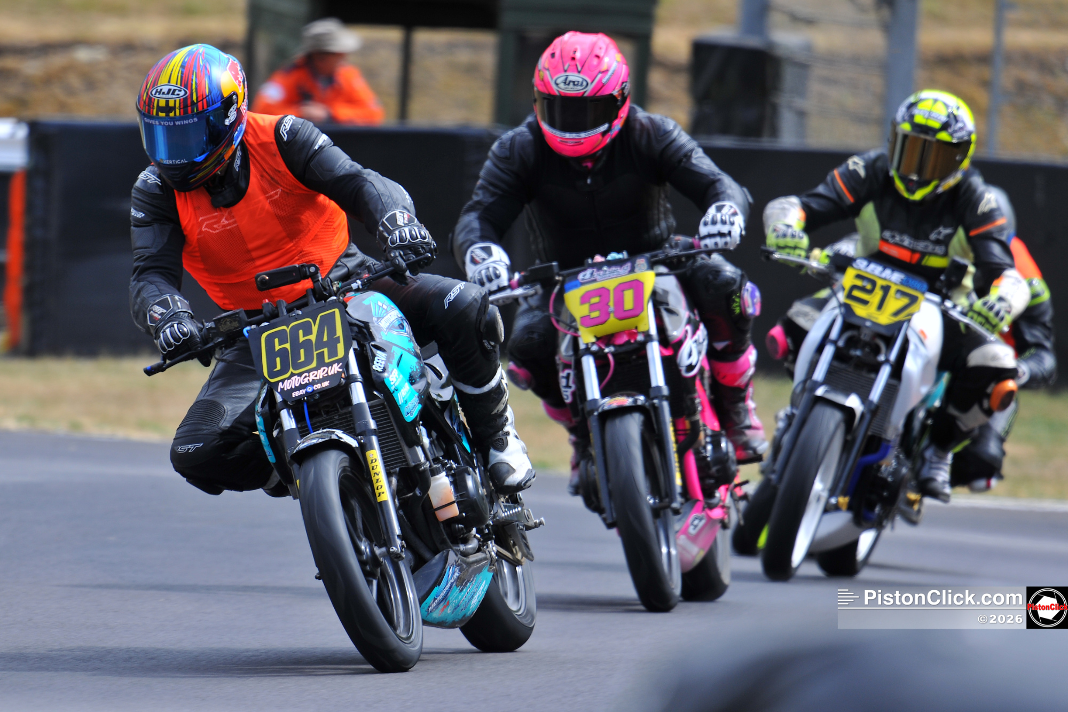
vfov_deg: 3.3
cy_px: 356
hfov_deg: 4.9
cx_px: 534
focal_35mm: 420
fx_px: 12458
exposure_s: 1/400
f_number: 7.1
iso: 200
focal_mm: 420
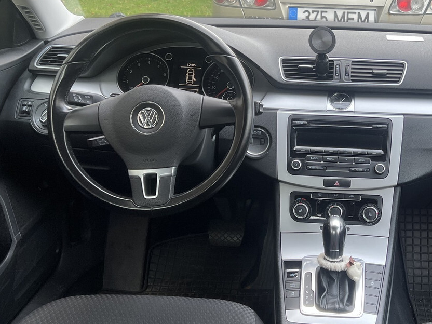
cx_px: 319
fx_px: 624
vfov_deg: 29.1
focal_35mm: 50
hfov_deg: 37.3
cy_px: 161
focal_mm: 5.7
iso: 64
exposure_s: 1/121
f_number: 1.5
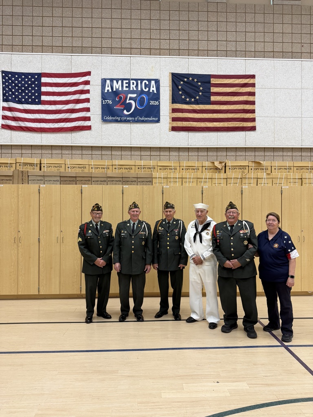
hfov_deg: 56.8
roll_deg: +0.0
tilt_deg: -0.5
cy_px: 208
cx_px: 156
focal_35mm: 24
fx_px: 289
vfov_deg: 71.6
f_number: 1.78
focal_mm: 6.76
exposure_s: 1/120
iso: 200
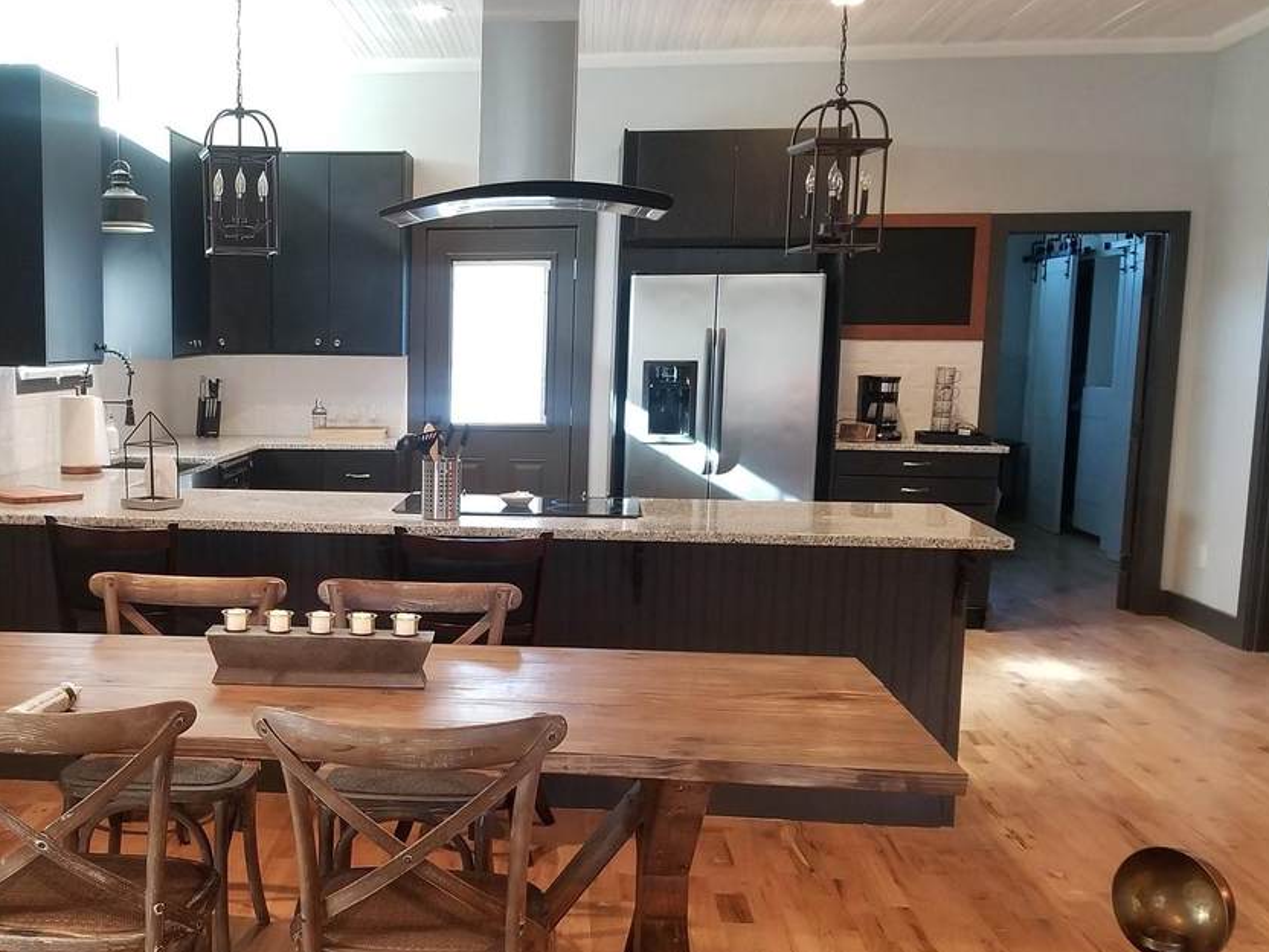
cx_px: 387
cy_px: 572
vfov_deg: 35.8
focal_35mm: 40
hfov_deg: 45.8
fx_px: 1466
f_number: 1.7
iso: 250
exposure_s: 1/30
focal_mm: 4.25
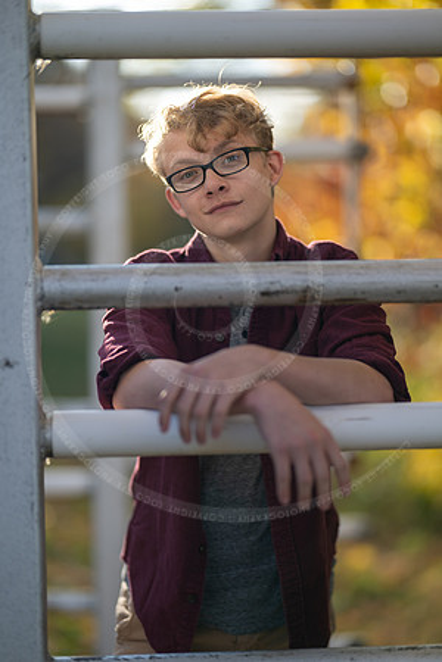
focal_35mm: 85
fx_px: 1565
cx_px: 221
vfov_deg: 23.9
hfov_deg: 16.1
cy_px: 331
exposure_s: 1/2500
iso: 125
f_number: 1.2
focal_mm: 85
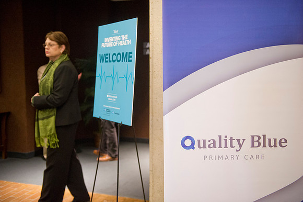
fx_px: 336
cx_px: 152
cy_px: 101
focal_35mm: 40
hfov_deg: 48.5
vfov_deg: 33.4
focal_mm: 40
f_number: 2.8
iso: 2500
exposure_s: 1/50
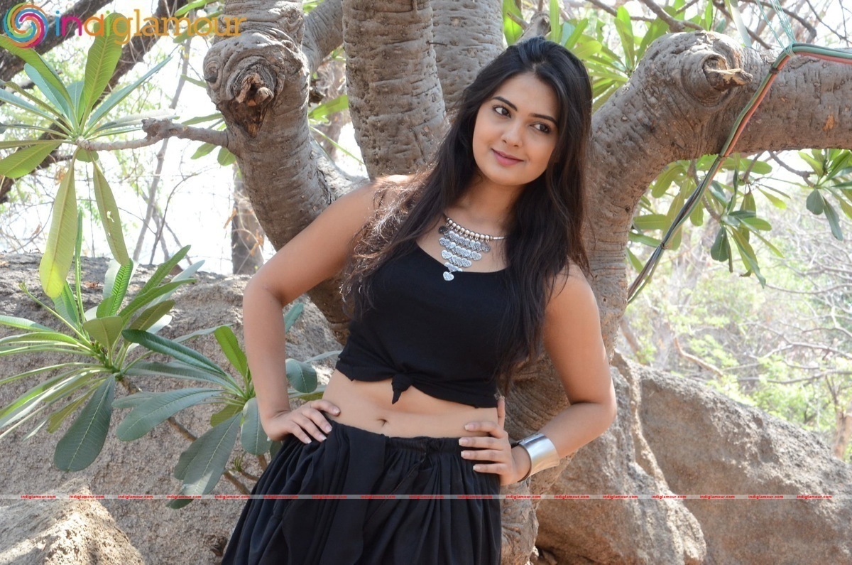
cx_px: 426
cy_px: 282
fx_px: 2055
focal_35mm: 87
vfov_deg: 15.6
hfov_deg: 23.4
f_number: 10
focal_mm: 58
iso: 1600
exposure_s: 1/125
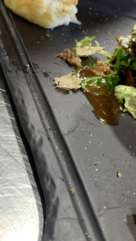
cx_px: 129
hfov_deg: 23.2
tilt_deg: -31.2
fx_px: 320
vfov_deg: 41.3
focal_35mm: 50
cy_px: 122
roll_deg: -34.0
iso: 250
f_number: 1.8
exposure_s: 1/50
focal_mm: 4.25
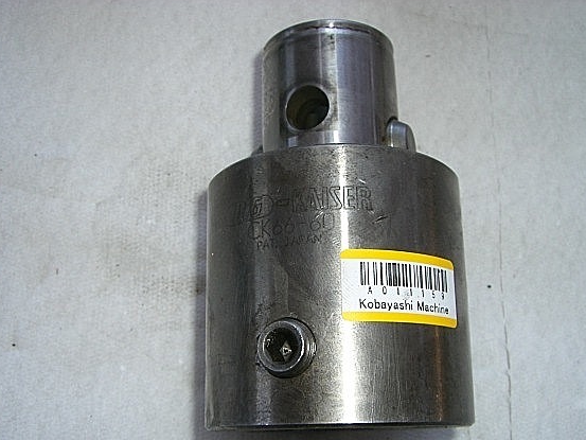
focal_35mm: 44
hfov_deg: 42.9
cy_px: 253
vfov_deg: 32.8
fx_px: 745
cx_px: 290
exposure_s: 1/100
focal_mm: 6.2
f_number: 4.3
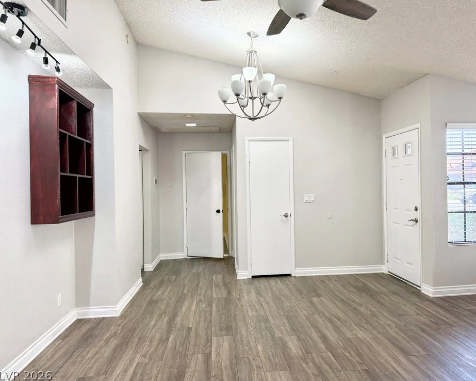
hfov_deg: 65.9
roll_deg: +1.4
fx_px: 366
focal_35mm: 26
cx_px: 259
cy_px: 186
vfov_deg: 54.9
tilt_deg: -0.8
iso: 160
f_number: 1.78
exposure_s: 1/219
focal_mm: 6.76
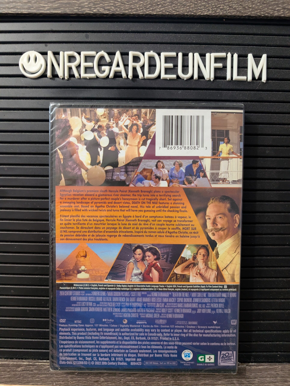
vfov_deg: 71.5
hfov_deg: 56.9
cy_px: 193
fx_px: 267
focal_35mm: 24
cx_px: 145
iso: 696
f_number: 1.68
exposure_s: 1/120
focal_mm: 6.9
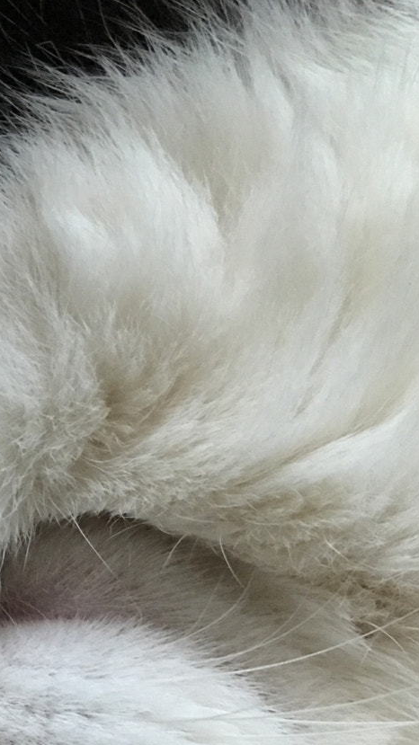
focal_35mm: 61
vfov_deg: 32.4
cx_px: -55
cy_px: 689
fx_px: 1205
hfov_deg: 18.9
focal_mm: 4.15
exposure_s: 1/8
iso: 125
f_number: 2.2
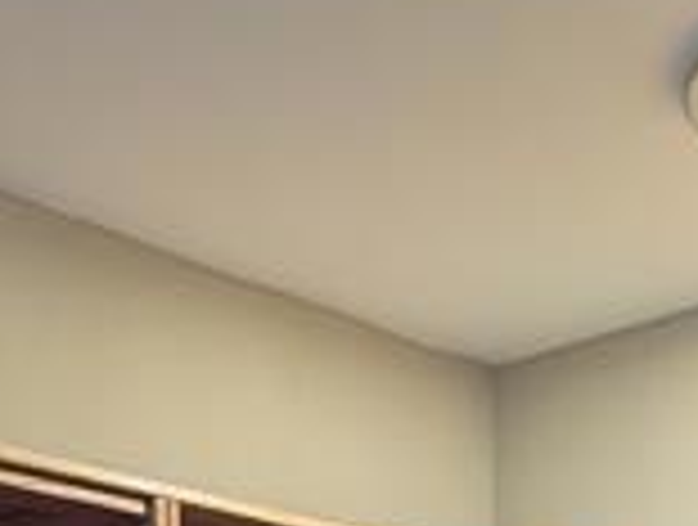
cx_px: 347
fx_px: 1597
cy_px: 944
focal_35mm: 79
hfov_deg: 24.7
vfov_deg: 15.9
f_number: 1.95
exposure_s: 1/40
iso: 293
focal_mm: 2.23
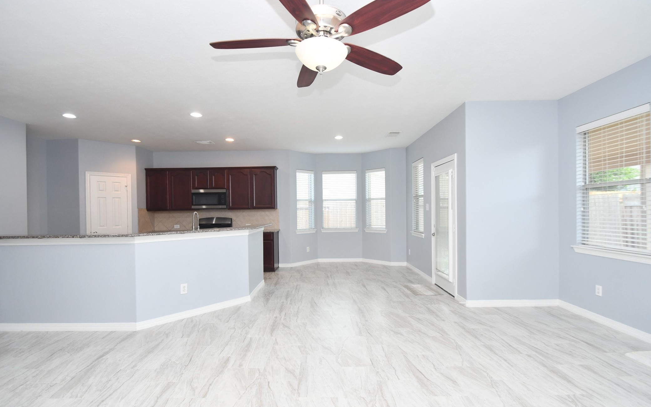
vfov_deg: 71.3
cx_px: 330
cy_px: 206
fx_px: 284
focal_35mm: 16
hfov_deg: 97.8
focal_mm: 10
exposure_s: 1/125
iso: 400
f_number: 4.5
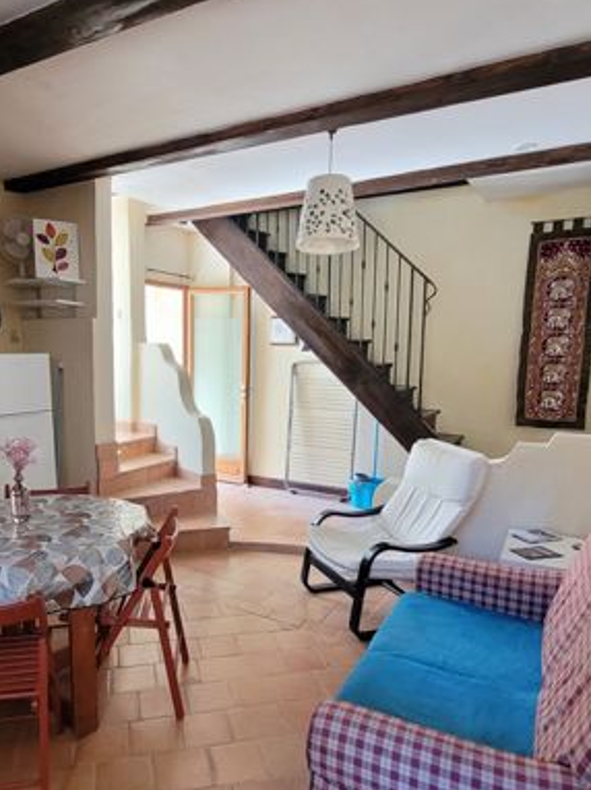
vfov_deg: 71.4
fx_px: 547
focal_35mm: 24
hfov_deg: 56.2
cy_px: 434
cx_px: 228
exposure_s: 1/50
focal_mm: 1.74
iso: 200
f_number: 2.2
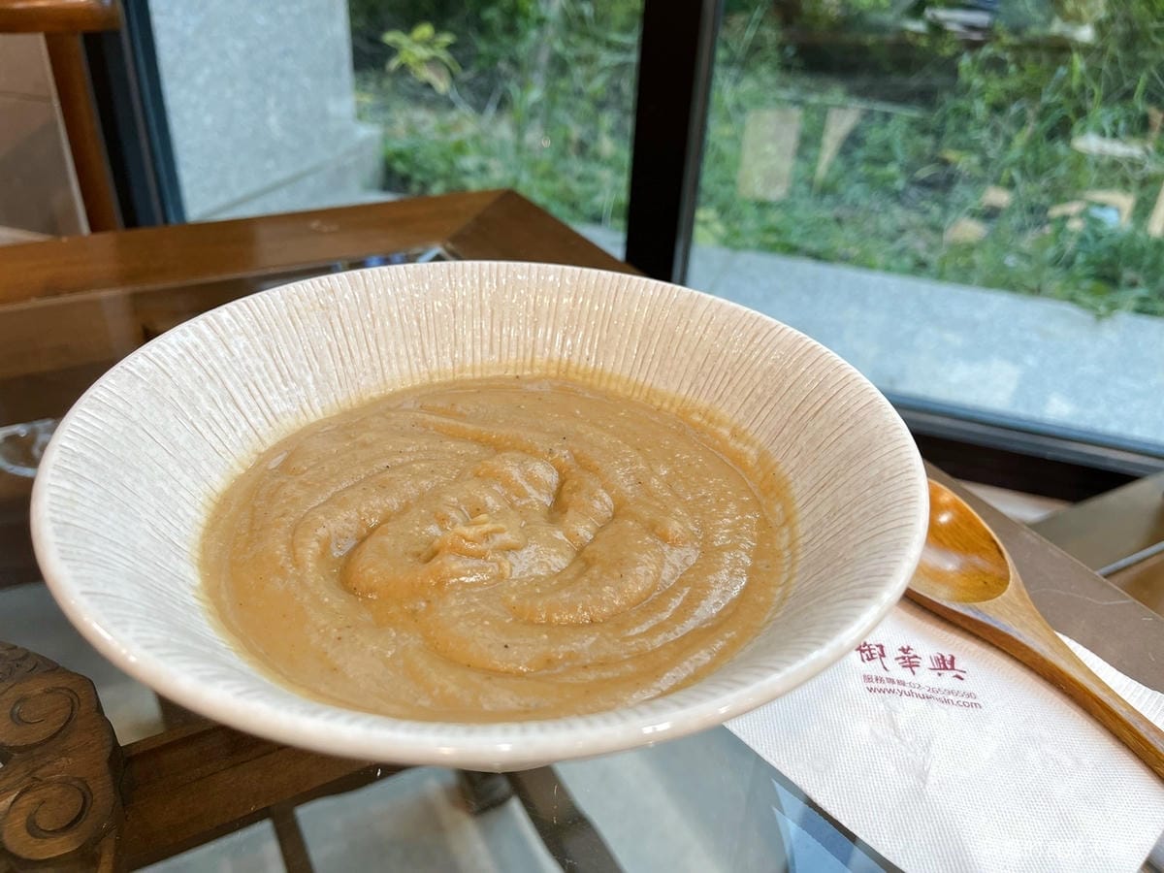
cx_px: 582
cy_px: 436
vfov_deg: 53.1
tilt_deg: -31.3
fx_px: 874
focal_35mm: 26
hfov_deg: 67.3
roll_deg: -3.3
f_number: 1.6
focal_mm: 5.1
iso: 125
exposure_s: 1/120
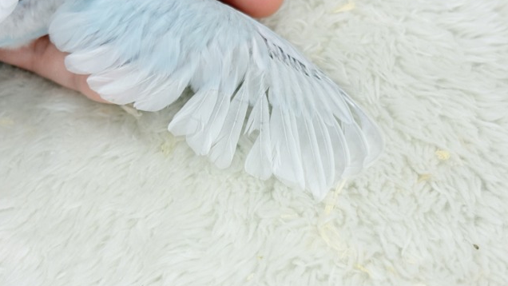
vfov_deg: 21.1
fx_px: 768
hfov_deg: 36.6
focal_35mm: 57
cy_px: 141
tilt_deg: -50.0
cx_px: 253
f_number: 1.6
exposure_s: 1/100
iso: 50
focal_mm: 5.96
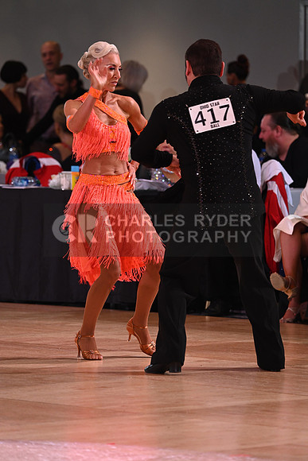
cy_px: 230
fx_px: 3206
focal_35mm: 250
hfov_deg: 5.5
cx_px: 154
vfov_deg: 8.2
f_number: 5.6
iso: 1250
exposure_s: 1/200
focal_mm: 250
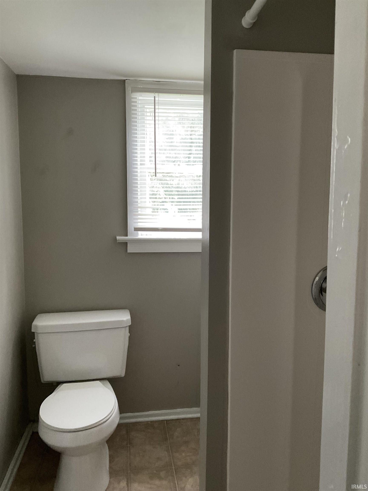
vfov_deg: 61.7
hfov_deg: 48.2
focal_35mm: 29
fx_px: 411
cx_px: 184
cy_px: 246
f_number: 1.8
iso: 320
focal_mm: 3
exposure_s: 1/51
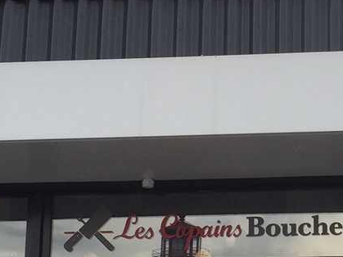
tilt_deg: +13.4
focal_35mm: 113
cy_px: 156
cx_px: 319
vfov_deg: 13.1
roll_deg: -0.7
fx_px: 1119
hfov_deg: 17.1
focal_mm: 4.15
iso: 32
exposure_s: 1/860
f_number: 2.2
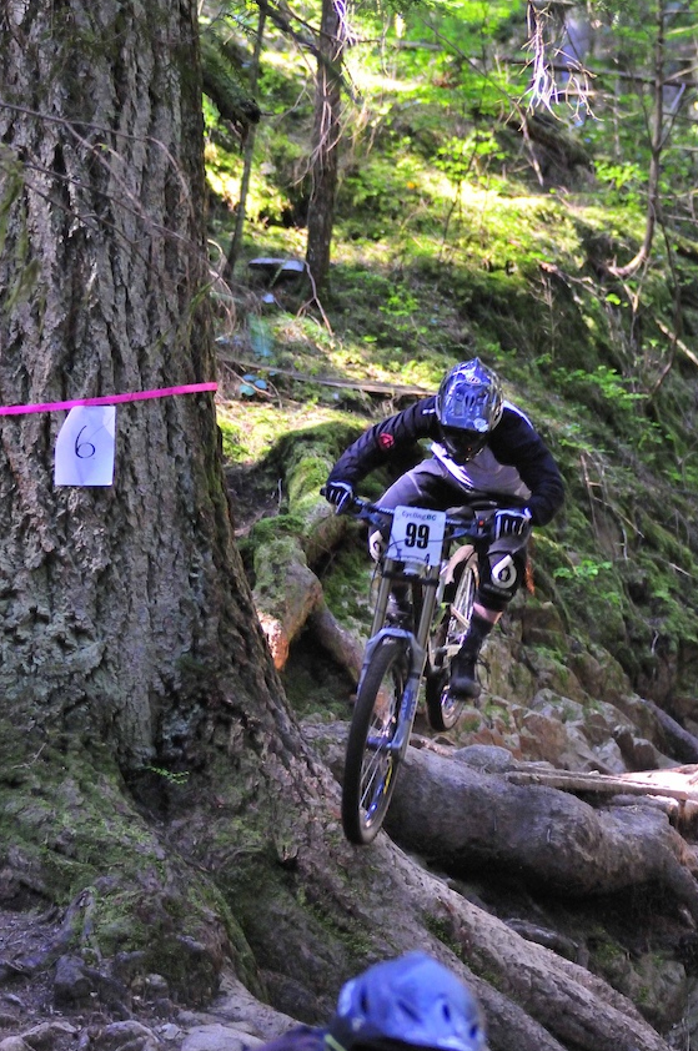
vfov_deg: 14.1
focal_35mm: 146
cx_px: 397
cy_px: 568
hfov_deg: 9.4
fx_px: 4258
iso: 3200
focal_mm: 80
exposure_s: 1/250
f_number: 2.8
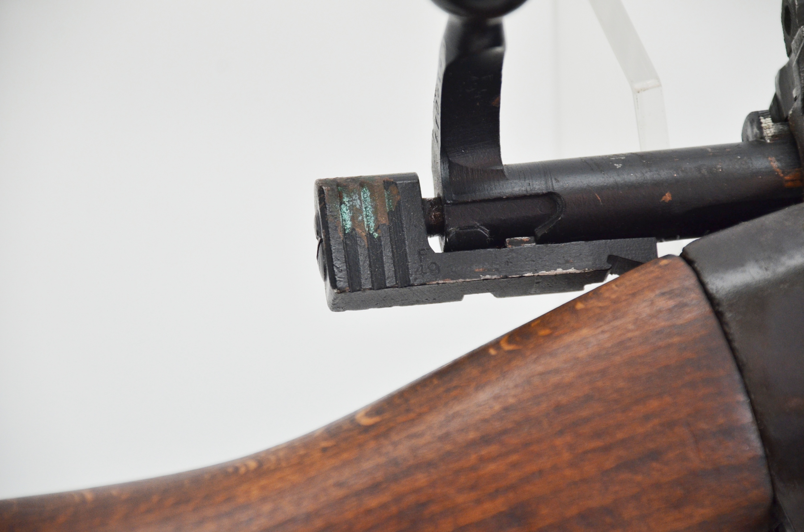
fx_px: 4513
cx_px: 402
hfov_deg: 10.2
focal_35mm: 202
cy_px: 266
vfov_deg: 6.8
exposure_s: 1/250
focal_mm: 135
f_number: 5.6
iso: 800
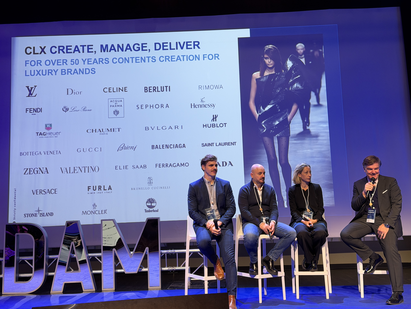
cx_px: 206
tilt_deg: +4.8
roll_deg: +2.2
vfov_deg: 30.3
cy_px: 154
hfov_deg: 39.7
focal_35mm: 48
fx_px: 570
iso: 80
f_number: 1.78
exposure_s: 1/50
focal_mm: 6.76
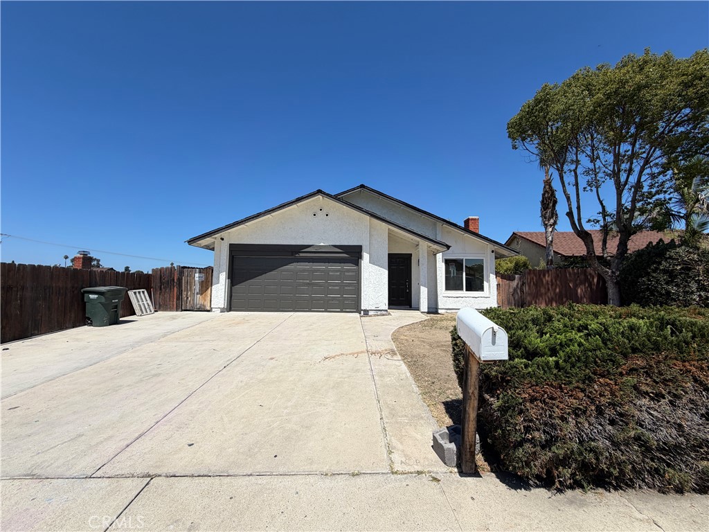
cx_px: 354
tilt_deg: +3.6
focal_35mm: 14
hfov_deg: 102.1
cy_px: 266
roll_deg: -0.3
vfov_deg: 85.7
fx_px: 287
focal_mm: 2.22
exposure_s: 1/1105
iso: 20
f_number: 2.2
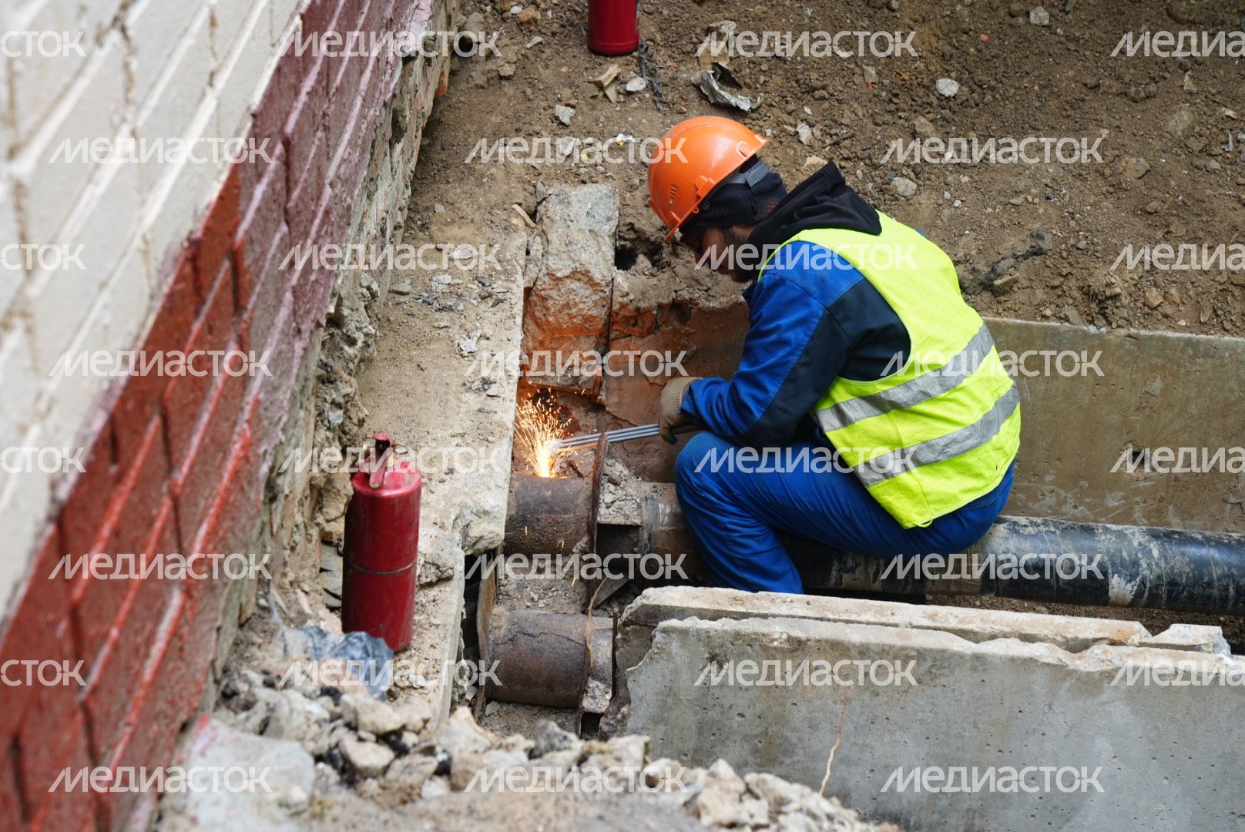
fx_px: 2076
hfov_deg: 33.4
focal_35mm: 60
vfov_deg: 22.7
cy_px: 416
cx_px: 622
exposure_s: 1/80
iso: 400
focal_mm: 60
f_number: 6.3
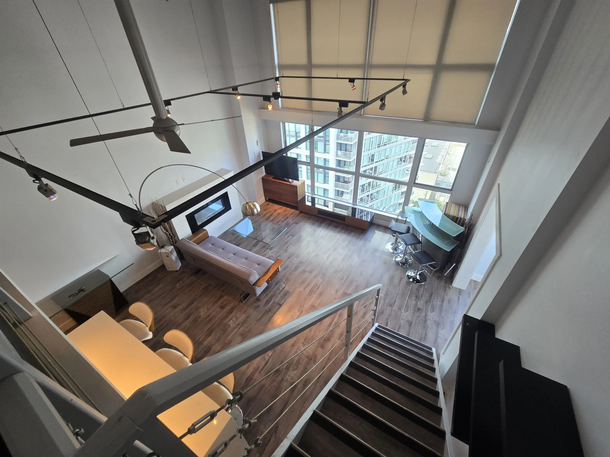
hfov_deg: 106.2
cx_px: 305
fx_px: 229
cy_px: 228
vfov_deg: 89.9
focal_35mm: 13
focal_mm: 2.2
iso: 80
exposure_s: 1/60
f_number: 2.2
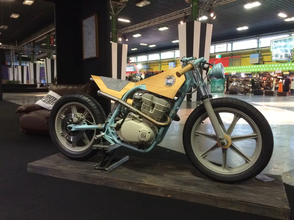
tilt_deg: -6.7
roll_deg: -0.3
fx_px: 246
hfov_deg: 61.7
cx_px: 147
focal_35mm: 29
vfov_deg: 48.2
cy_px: 110
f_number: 2.2
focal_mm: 4.15
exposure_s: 1/30
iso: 320
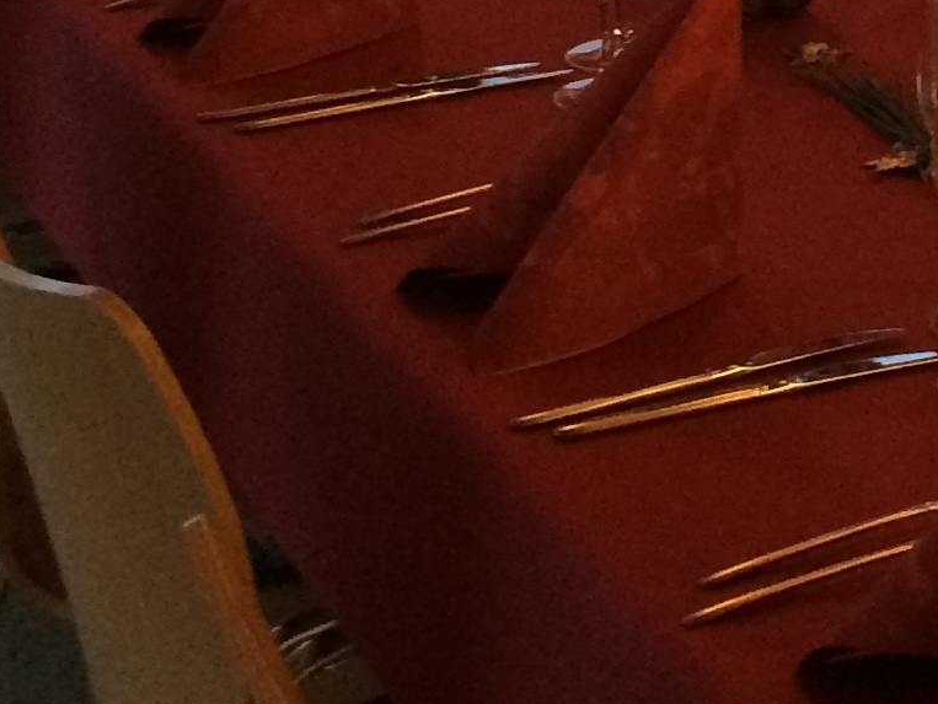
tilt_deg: -12.4
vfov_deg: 11.5
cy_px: -313
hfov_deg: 15.0
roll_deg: +0.8
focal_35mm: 124
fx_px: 3362
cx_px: 1274
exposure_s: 1/33
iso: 250
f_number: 2.2
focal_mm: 4.15
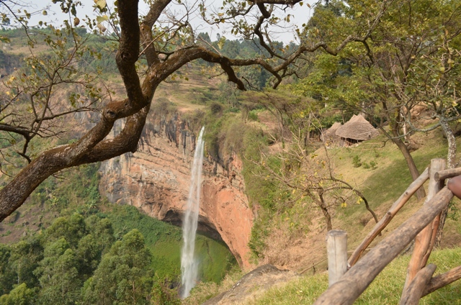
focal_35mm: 30
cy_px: 152
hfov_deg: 62.0
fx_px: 383
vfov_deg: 43.4
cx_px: 230
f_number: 6.3
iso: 250
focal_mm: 20
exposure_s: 1/500
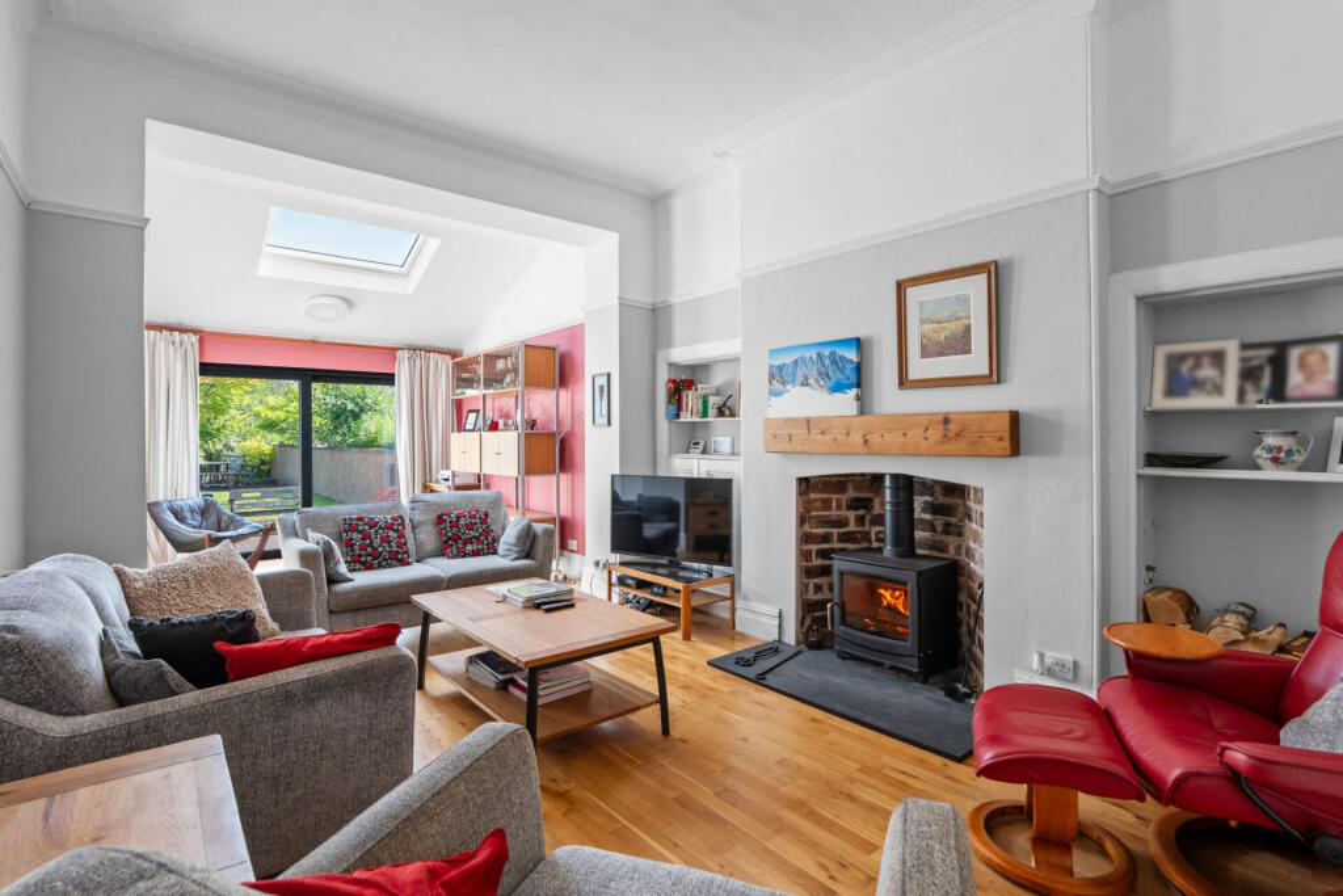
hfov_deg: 96.7
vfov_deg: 73.8
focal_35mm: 16
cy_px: 448
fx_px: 597
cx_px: 672
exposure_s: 1/13
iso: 640
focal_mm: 16
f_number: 8
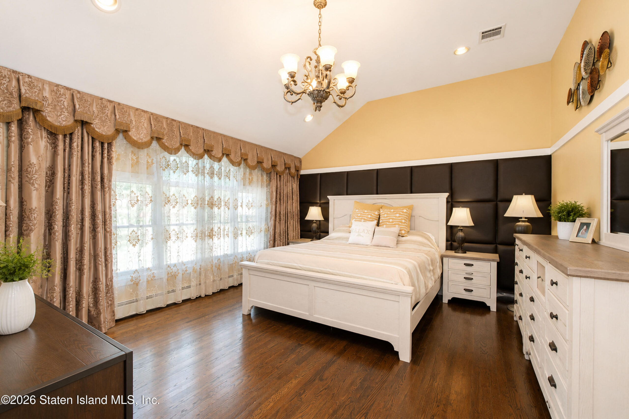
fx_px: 262
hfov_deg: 100.4
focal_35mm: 15
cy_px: 210
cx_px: 314
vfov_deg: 77.3
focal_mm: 10
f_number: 7.1
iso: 1250
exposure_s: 1/60
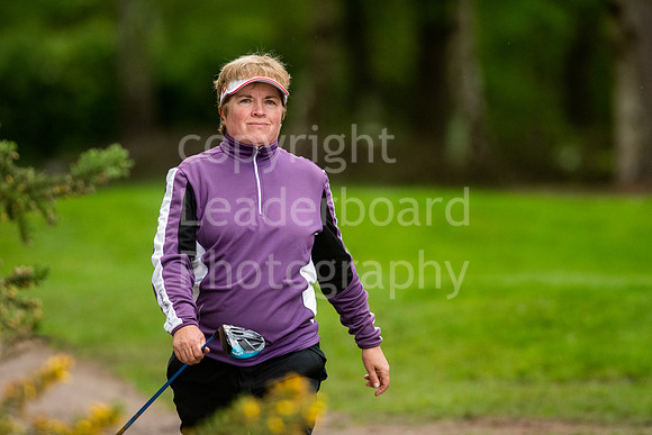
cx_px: 326
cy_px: 218
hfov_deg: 4.6
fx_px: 8152
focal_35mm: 450
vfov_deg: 3.1
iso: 1600
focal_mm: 300
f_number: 4
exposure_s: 1/1250
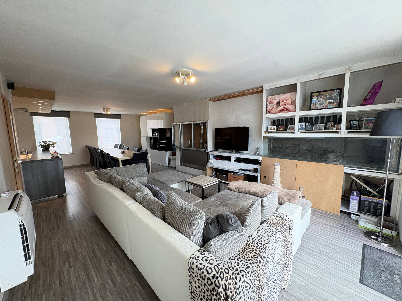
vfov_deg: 85.7
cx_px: 201
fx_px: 163
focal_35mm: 14
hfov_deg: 102.1
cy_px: 150
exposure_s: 1/100
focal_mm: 2.22
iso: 100
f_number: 2.2
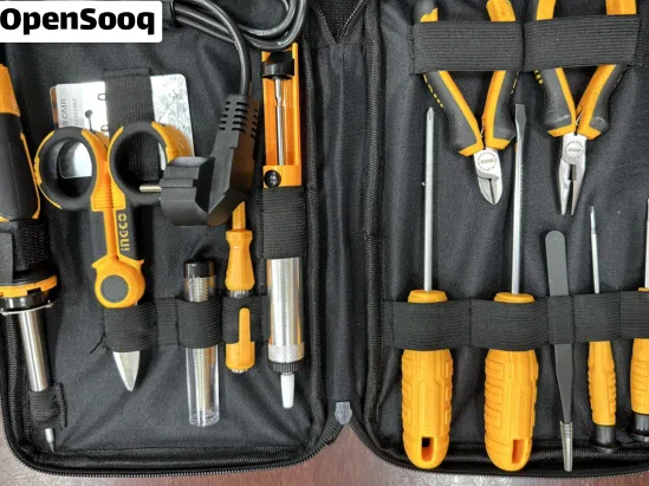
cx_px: 340
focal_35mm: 28
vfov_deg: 49.6
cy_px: 213
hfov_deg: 63.4
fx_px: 525
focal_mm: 6.86
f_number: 1.78
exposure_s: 1/103
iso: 250
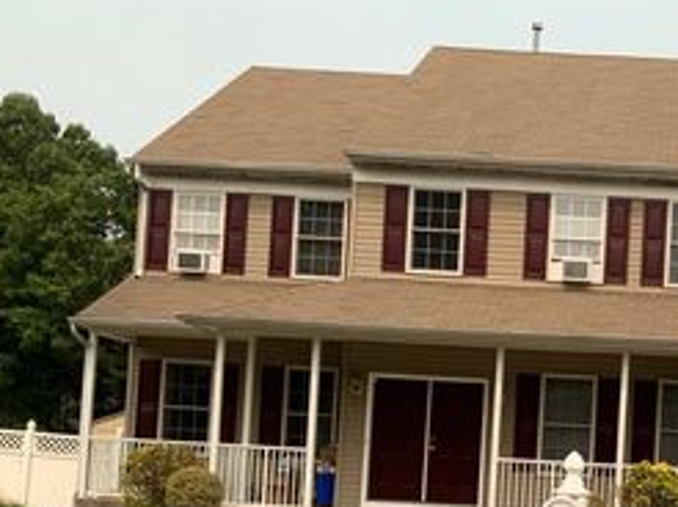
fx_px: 1154
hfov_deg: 30.7
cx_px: 653
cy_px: 448
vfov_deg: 24.1
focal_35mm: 59
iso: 16
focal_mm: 3
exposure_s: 1/1730
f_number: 1.8
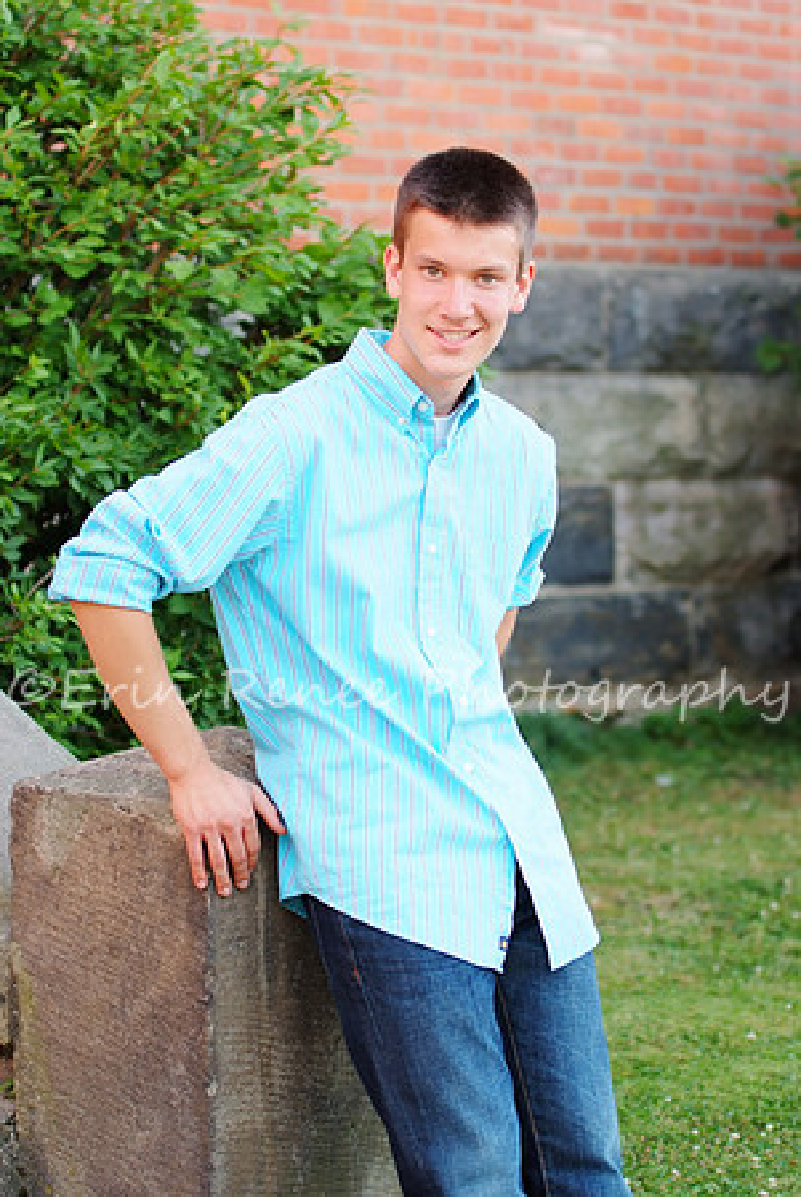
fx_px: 3496
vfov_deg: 19.4
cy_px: 598
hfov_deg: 13.1
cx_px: 400
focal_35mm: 105
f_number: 3.2
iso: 400
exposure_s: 1/160
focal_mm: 70
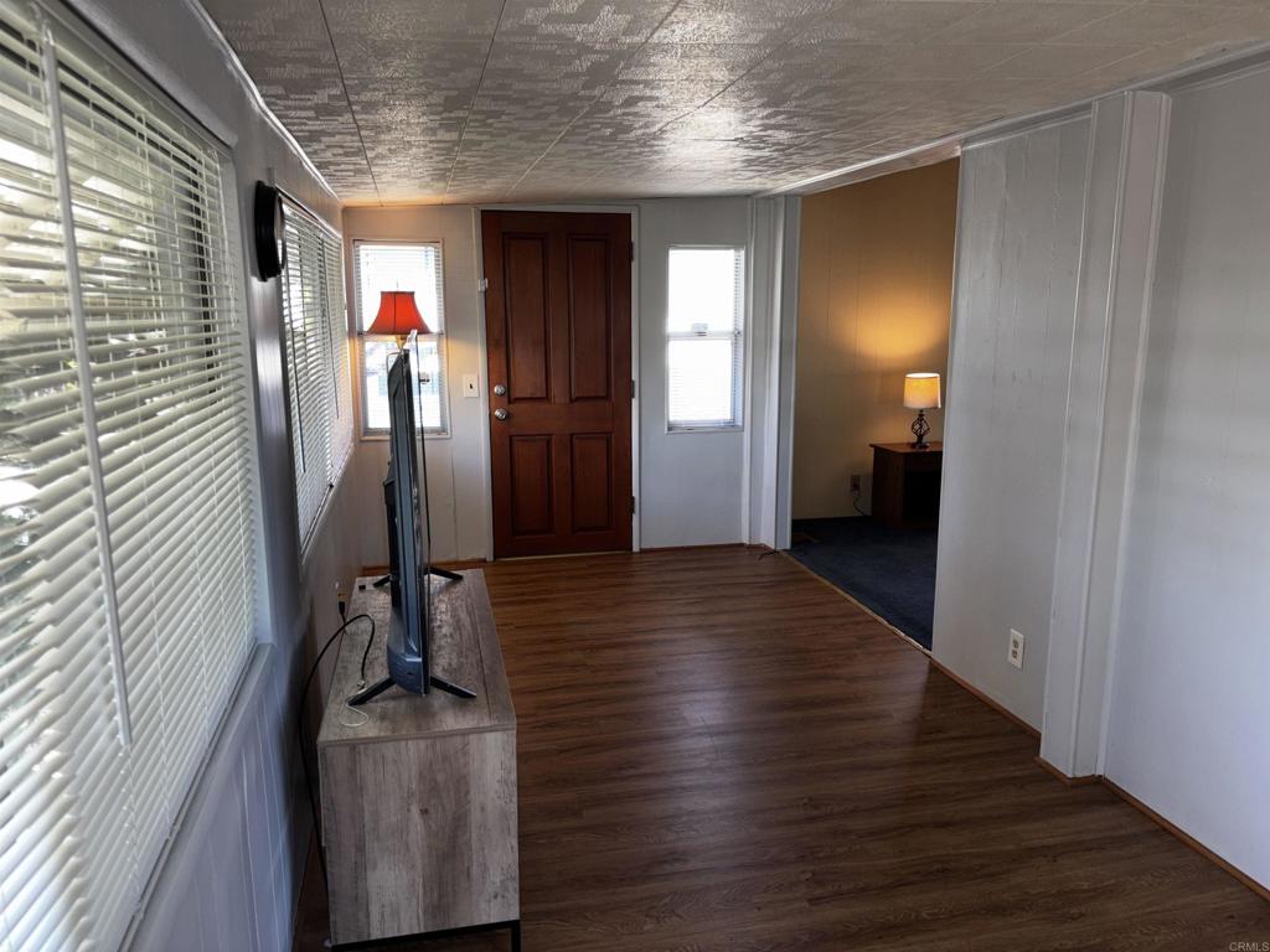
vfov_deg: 53.1
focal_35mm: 26
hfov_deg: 67.3
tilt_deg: -11.7
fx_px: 954
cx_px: 635
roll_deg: -0.2
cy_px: 476
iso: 40
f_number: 1.6
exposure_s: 1/33
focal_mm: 5.96
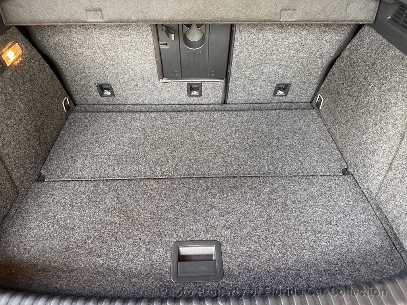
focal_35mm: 24
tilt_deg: -40.7
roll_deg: -0.8
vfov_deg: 56.8
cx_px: 204
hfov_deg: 71.6
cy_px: 152
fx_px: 282
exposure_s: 1/67
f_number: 1.78
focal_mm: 6.76
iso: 200
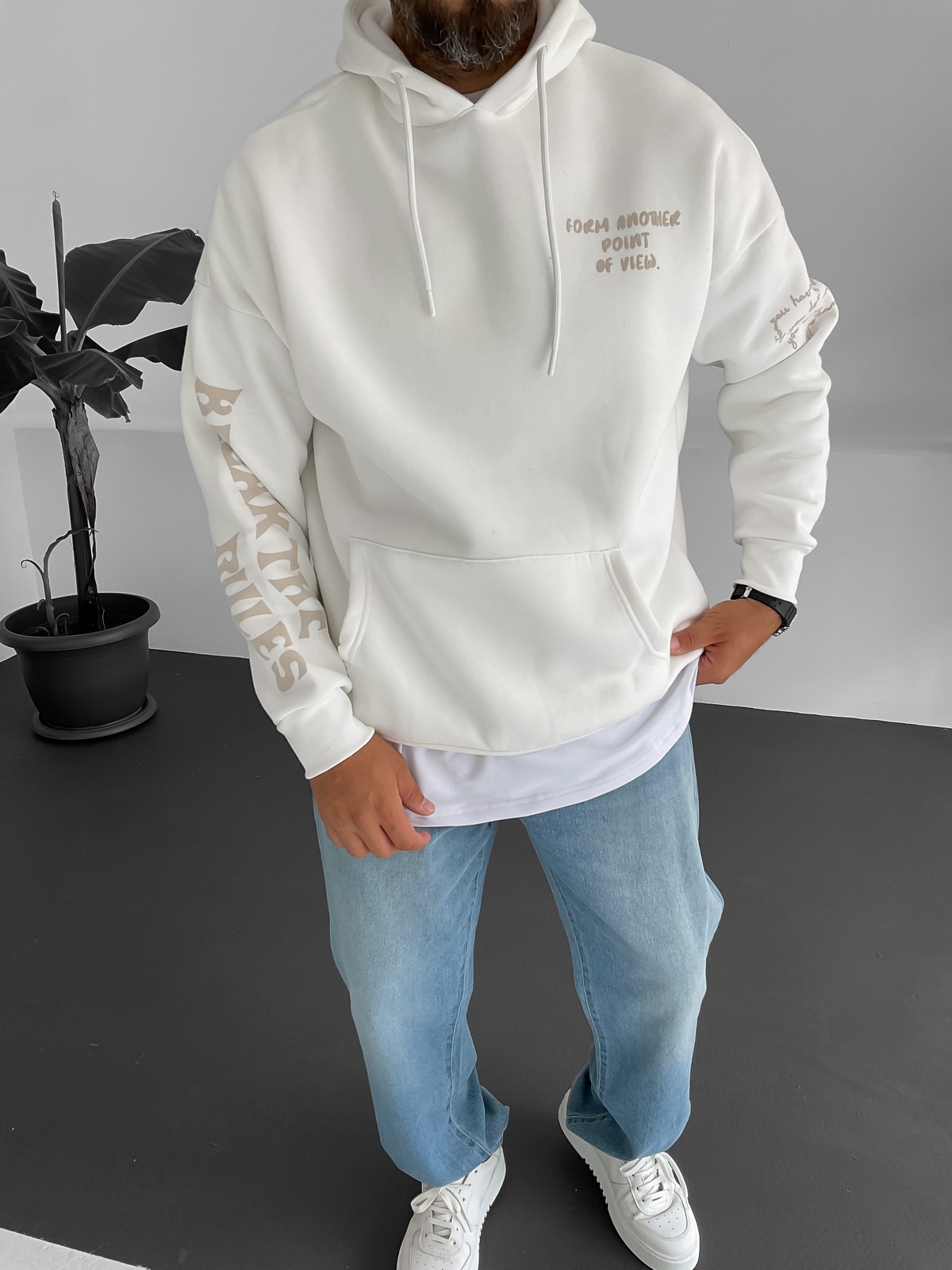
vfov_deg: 61.7
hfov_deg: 48.2
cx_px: 476
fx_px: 1063
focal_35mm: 29
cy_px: 635
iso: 20
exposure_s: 1/120
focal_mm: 3
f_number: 1.8
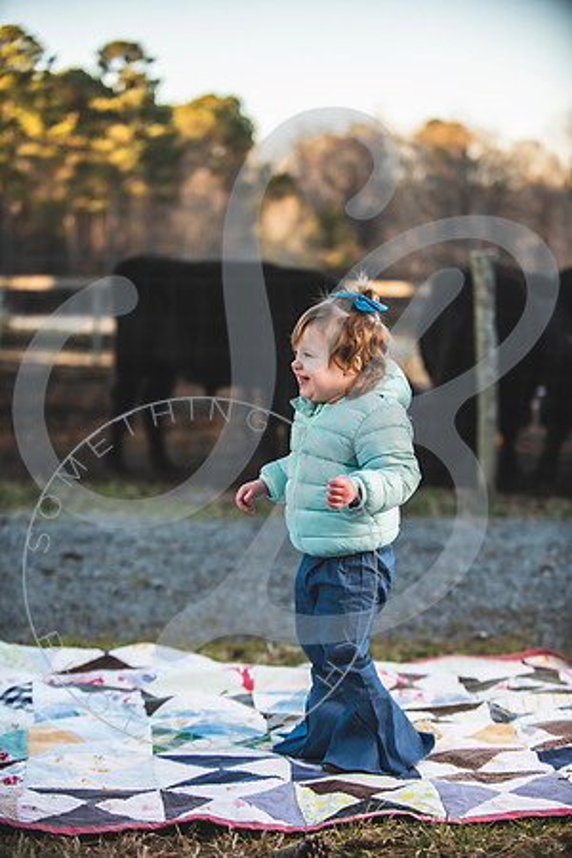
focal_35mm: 70
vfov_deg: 28.8
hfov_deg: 19.5
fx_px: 1668
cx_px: 286
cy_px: 429
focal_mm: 70
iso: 160
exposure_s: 1/320
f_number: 2.8
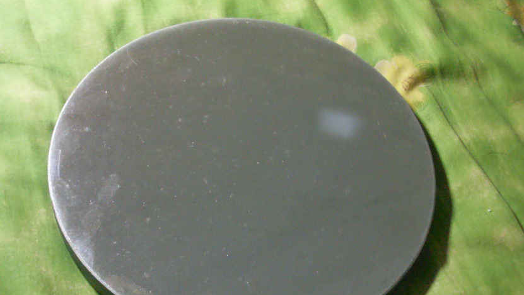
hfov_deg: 40.5
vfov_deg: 23.5
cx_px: 282
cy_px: 175
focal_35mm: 51
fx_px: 709
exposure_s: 1/4
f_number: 3
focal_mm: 6.3
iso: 200
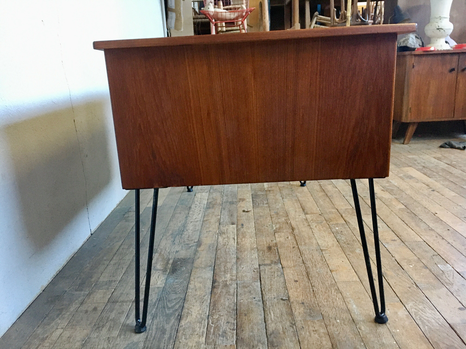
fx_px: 390
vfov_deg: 48.2
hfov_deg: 61.7
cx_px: 233
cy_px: 174
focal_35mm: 29
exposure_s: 1/25
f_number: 2.2
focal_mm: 4.15
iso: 200
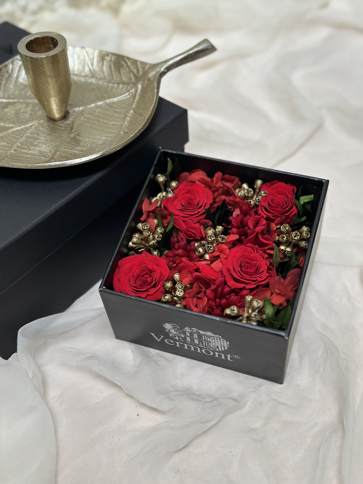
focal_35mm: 48
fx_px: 671
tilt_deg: -47.0
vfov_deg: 39.7
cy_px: 242
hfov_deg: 30.3
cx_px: 182
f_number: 1.78
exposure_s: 1/121
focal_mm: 6.86
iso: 80
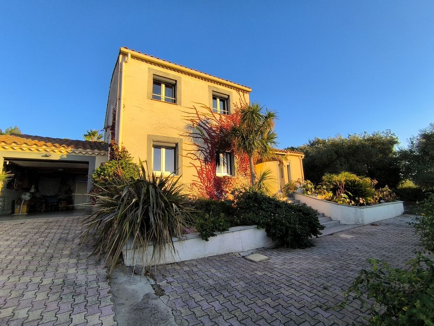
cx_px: 217
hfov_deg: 94.5
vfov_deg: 78.1
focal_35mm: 16
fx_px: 201
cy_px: 163
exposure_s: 1/949
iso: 50
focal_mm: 1.65
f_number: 2.2
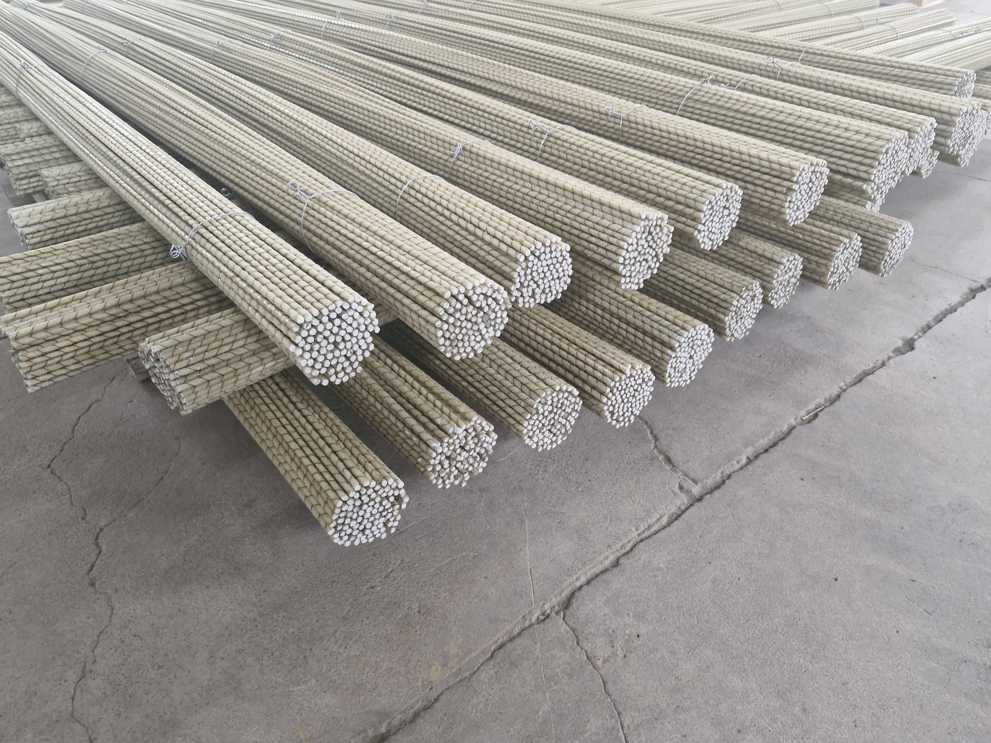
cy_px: 385
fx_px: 687
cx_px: 503
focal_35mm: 24
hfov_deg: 71.6
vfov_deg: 56.8
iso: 125
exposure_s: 1/100
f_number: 1.8
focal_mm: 5.54
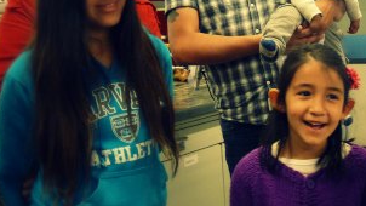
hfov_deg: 29.7
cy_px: 53
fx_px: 650
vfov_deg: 17.9
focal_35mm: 67
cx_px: 349
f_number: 3
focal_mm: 5.5
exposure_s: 1/30
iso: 250
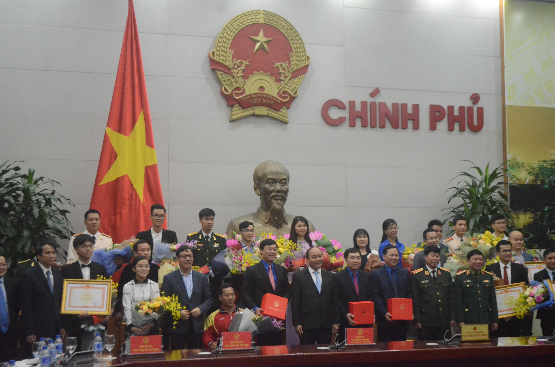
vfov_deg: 23.7
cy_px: 184
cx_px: 278
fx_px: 877
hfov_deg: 35.1
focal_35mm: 57
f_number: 5
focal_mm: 38
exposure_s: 1/400
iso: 6400
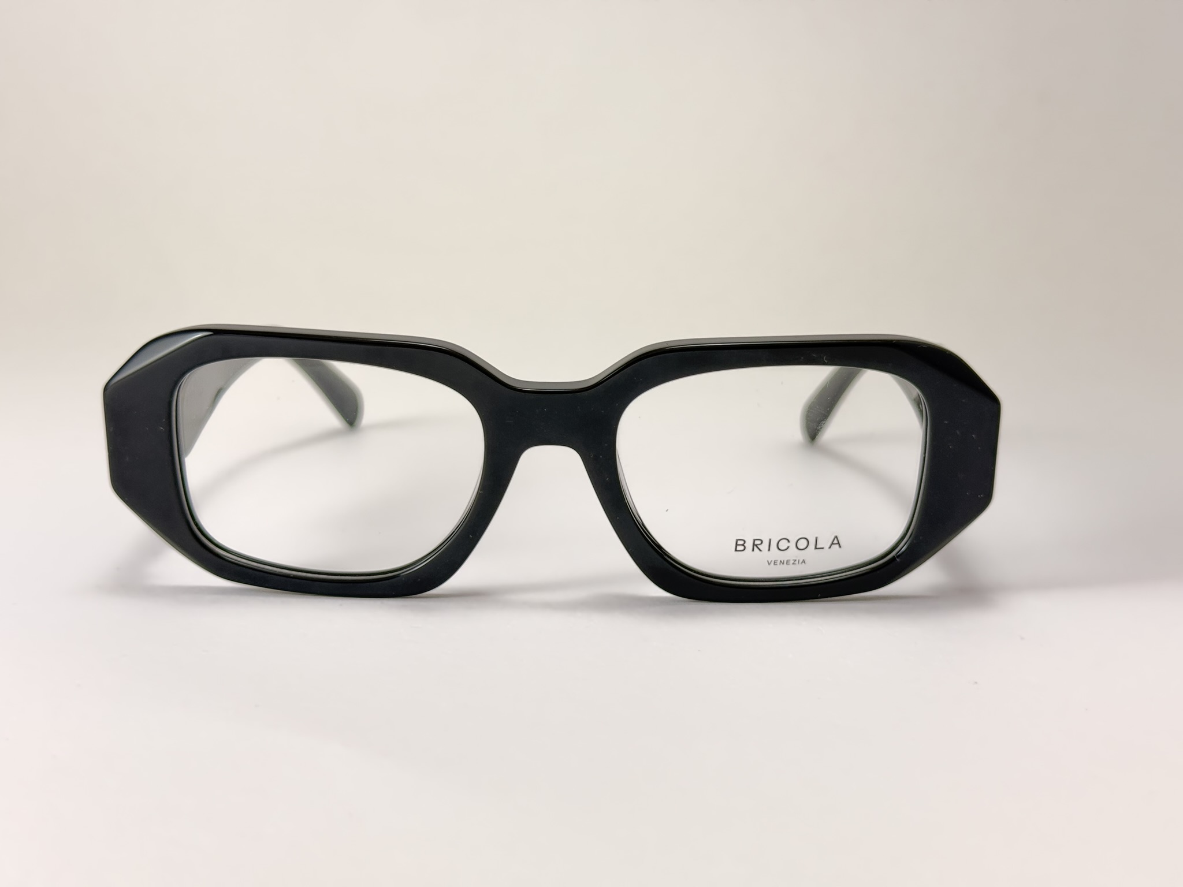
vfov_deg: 30.3
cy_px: 444
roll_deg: -1.3
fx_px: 1640
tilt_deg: -9.0
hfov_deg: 39.7
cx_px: 592
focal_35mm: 48
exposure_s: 1/100
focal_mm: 6.76
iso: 64
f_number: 1.78
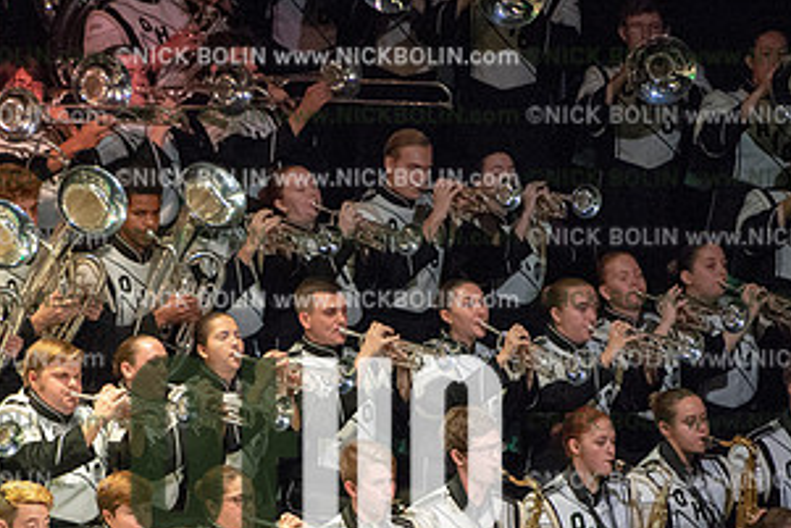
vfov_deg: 3.6
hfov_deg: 5.4
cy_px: 481
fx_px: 8463
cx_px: 315
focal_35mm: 385
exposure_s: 1/2000
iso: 8000
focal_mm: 200
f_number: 2.8
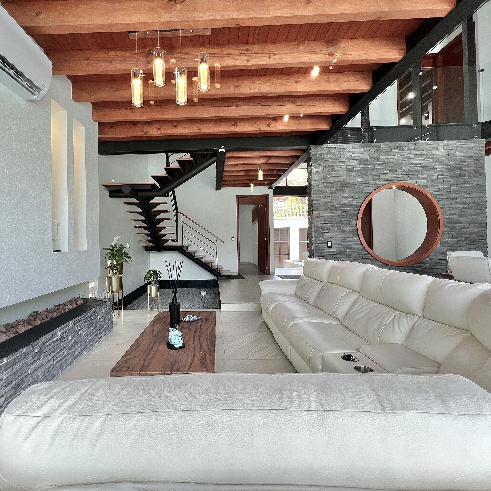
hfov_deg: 86.7
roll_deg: +0.6
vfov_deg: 87.4
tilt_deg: +0.1
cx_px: 205
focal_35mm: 16
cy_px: 242
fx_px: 257
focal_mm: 1.57
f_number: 1.8
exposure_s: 1/120
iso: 64
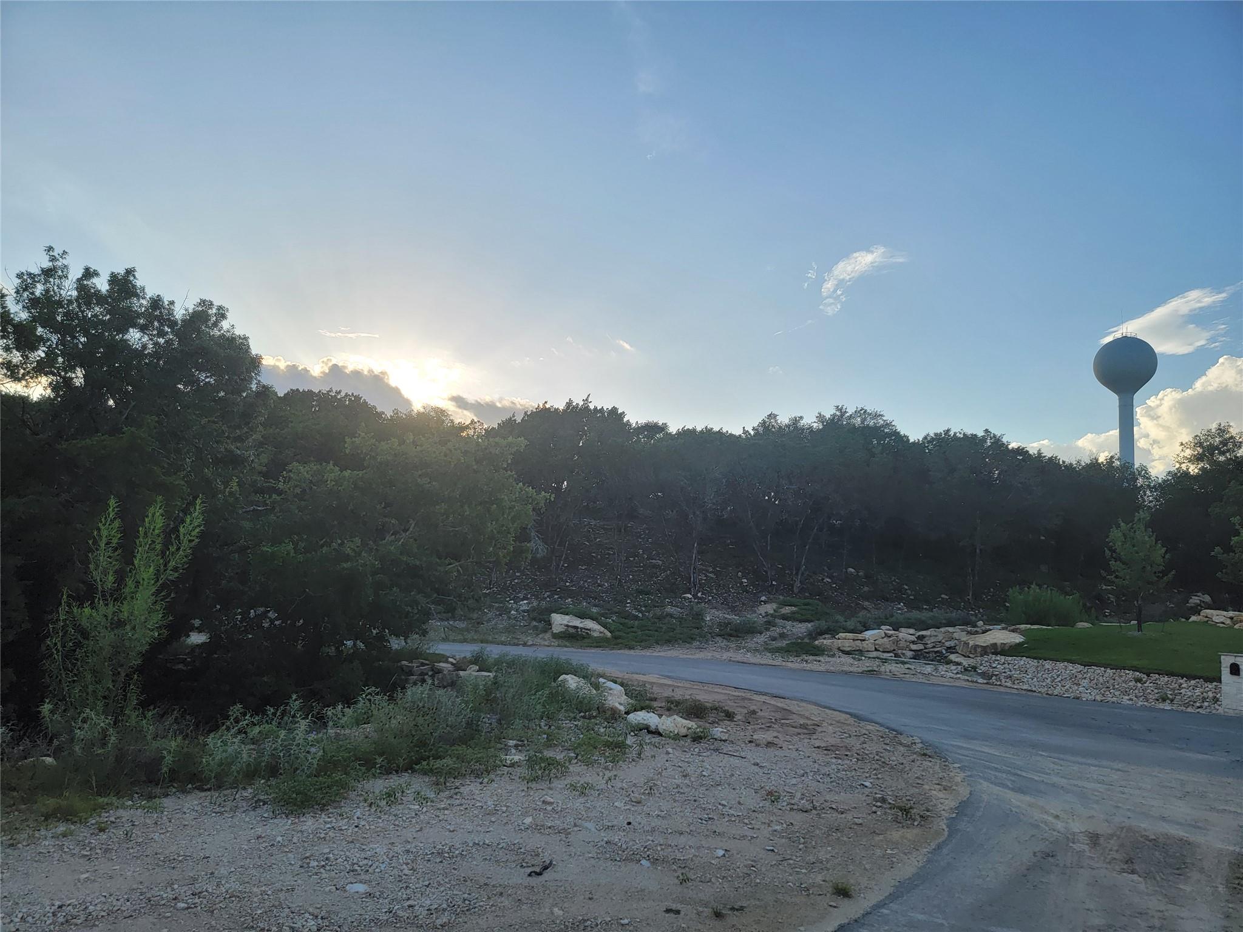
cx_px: 622
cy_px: 466
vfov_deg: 56.8
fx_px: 862
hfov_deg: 71.6
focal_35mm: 24
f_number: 1.8
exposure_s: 1/560
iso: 16
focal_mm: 6.7
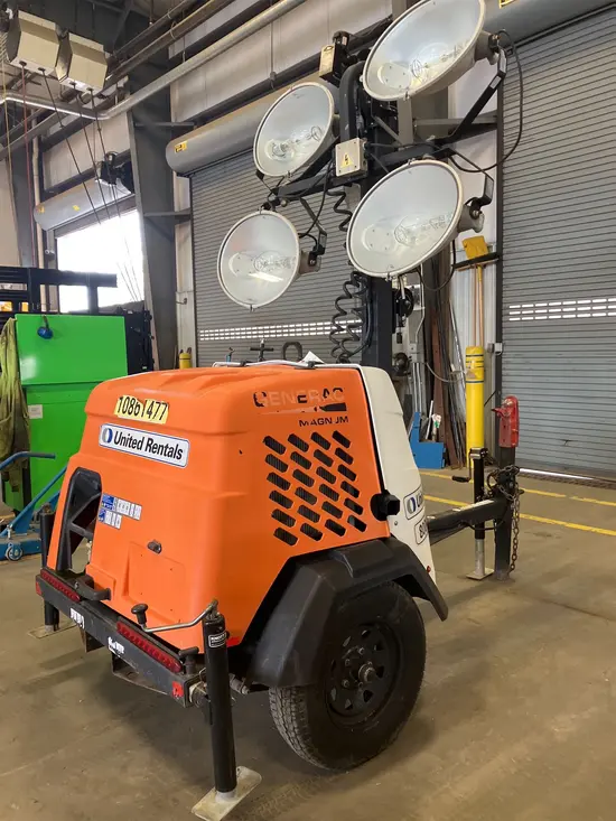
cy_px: 410
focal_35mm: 28
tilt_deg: -0.1
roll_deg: +0.7
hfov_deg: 49.8
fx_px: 664
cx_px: 308
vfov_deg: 63.4
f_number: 1.8
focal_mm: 3.99
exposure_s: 1/60
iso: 125
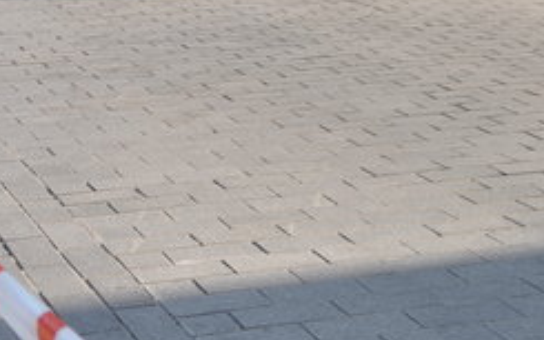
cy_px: 118
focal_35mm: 89
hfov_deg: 22.8
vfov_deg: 14.7
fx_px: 1319
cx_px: 64
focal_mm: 22
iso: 200
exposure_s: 1/200
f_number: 7.1
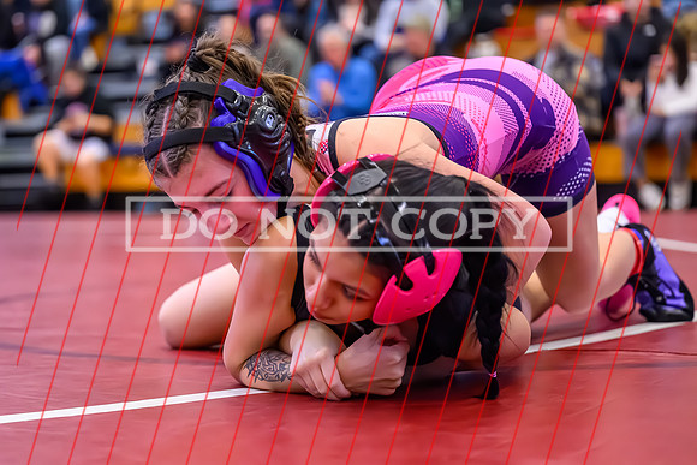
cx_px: 272
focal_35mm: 86
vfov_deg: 15.9
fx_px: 1662
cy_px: 250
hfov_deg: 23.6
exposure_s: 1/640
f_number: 2.8
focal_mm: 70
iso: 10000
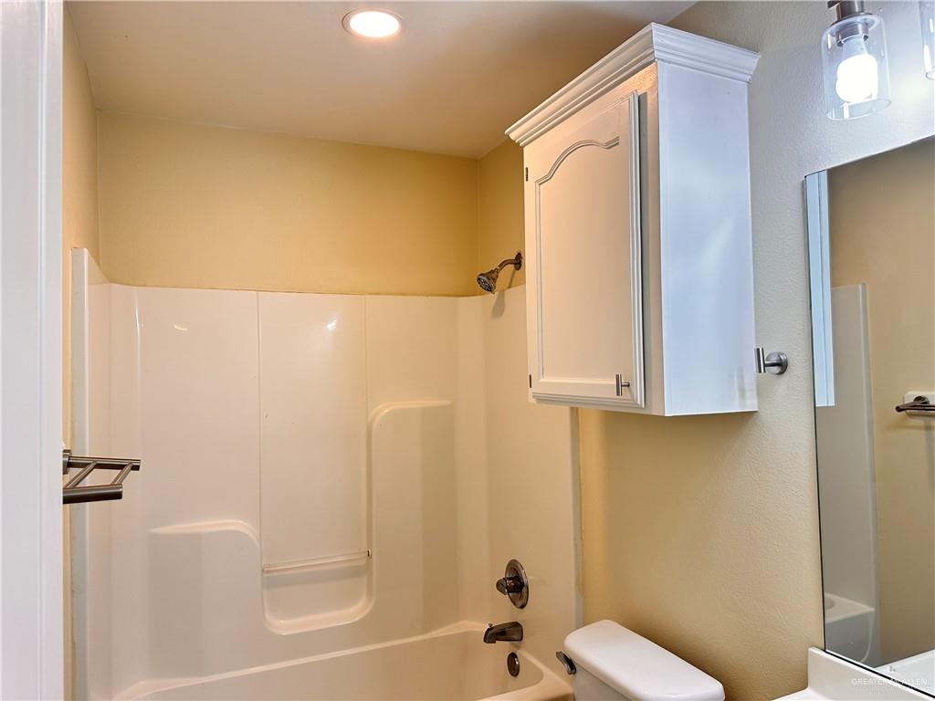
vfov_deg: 56.8
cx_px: 468
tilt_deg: +2.0
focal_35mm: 24
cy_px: 350
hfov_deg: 71.6
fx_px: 648
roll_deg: +0.9
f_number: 1.78
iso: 100
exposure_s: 1/151
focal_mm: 6.86
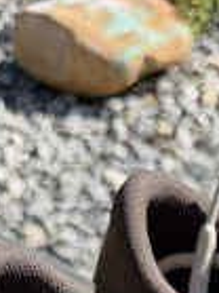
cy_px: 699
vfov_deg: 12.9
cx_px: 259
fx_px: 997
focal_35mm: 118
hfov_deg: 12.3
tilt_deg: -46.5
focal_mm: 6.76
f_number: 1.78
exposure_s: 1/3021
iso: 100
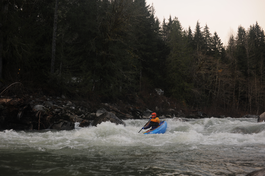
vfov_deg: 37.8
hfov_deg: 54.5
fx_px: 257
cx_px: 132
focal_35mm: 35
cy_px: 88
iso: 320
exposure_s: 1/640
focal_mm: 35
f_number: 5
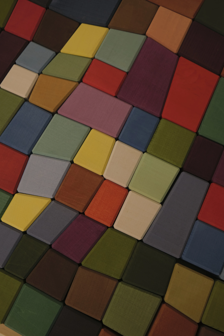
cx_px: 112
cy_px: 168
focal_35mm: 35
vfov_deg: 54.4
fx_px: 327
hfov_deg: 37.8
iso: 800
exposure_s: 1/250
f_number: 6.4
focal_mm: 23
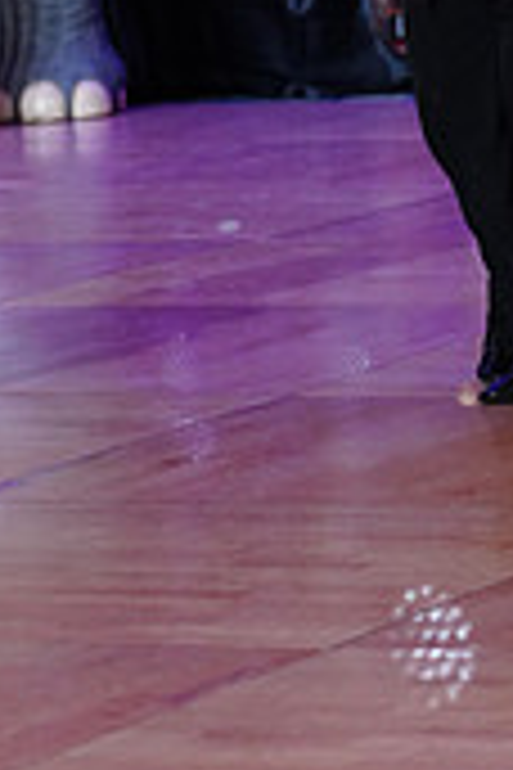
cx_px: 133
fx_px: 5942
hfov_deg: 4.9
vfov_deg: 7.3
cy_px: -234
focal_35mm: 278
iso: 1600
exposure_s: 1/400
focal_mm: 82
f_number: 2.8
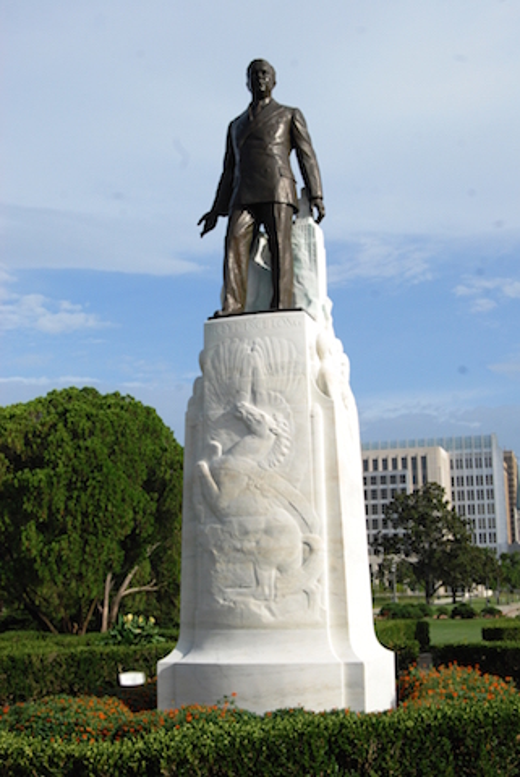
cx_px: 260
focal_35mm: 48
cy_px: 388
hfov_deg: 28.1
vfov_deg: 41.1
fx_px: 1038
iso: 400
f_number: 11
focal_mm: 32
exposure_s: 1/500
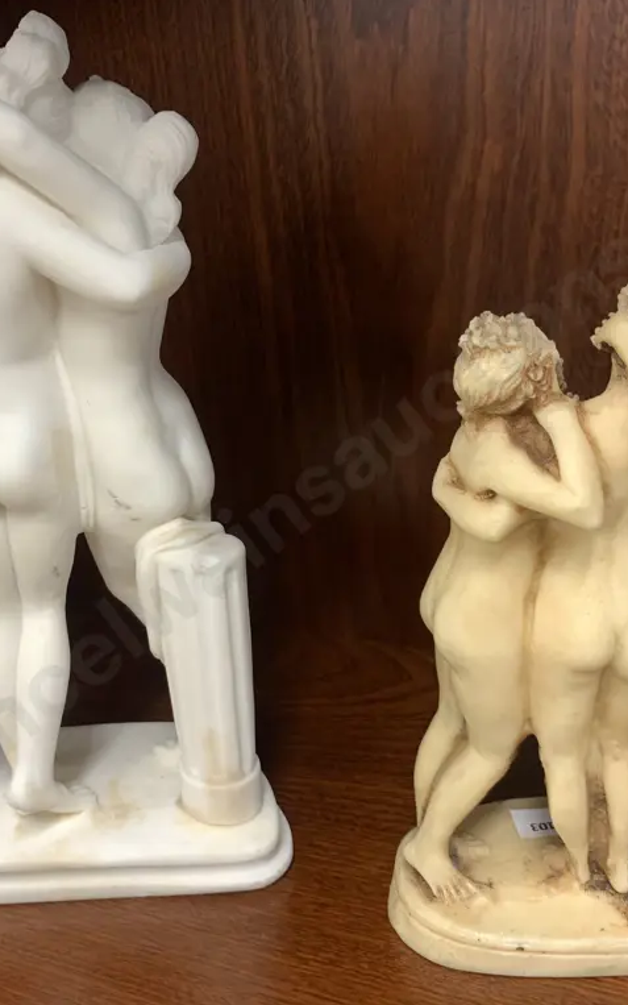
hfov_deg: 34.4
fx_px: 1013
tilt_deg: -20.5
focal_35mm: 37
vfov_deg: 52.7
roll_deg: +1.5
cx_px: 305
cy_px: 501
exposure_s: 1/50
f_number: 1.8
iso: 100
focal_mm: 4.25
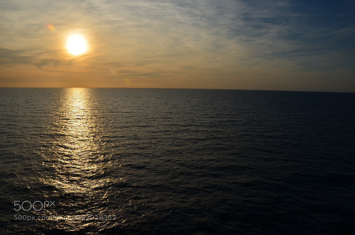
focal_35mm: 27
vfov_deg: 47.7
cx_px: 178
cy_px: 118
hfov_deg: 67.5
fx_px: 266
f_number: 13
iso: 100
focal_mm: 18
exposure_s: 1/640
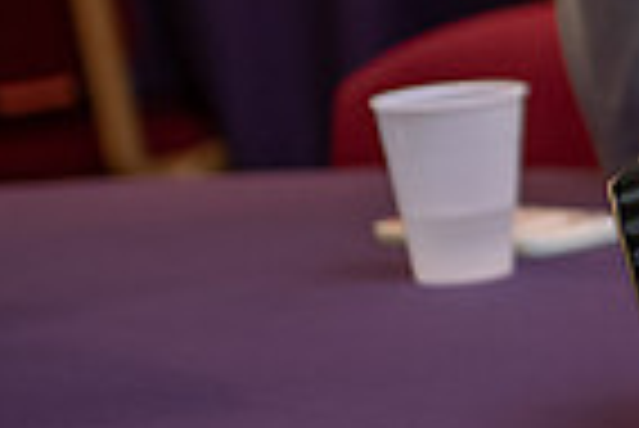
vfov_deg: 4.8
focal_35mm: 285
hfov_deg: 7.0
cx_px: 1188
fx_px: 5064
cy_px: -151
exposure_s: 1/200
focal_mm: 70
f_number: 3.2
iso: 1250
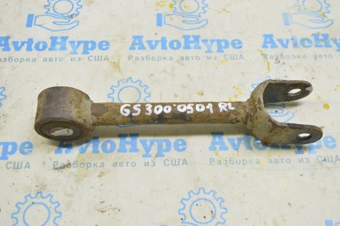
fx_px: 439
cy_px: 113
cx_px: 170
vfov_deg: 28.9
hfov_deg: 42.4
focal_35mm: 46
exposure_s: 1/20
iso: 400
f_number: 5.6
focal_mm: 31
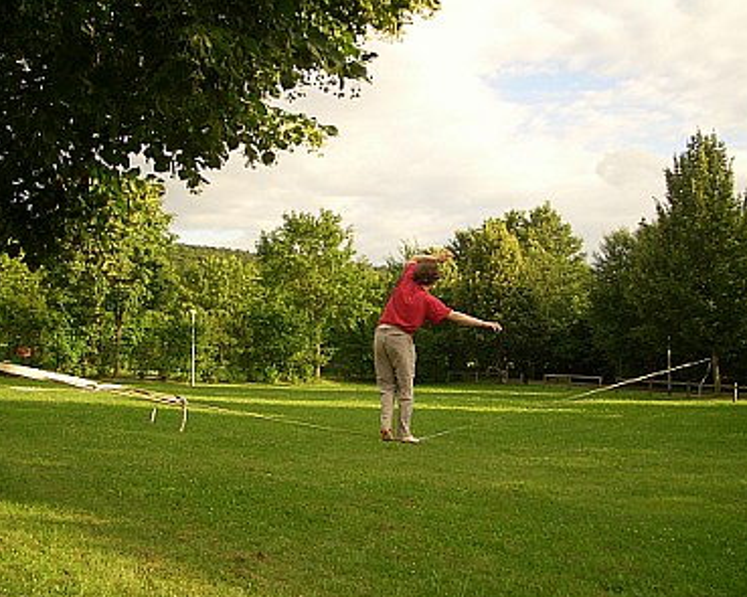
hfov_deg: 49.1
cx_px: 397
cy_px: 300
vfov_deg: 40.1
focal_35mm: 37
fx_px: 818
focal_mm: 5.8
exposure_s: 1/400
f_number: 2.6
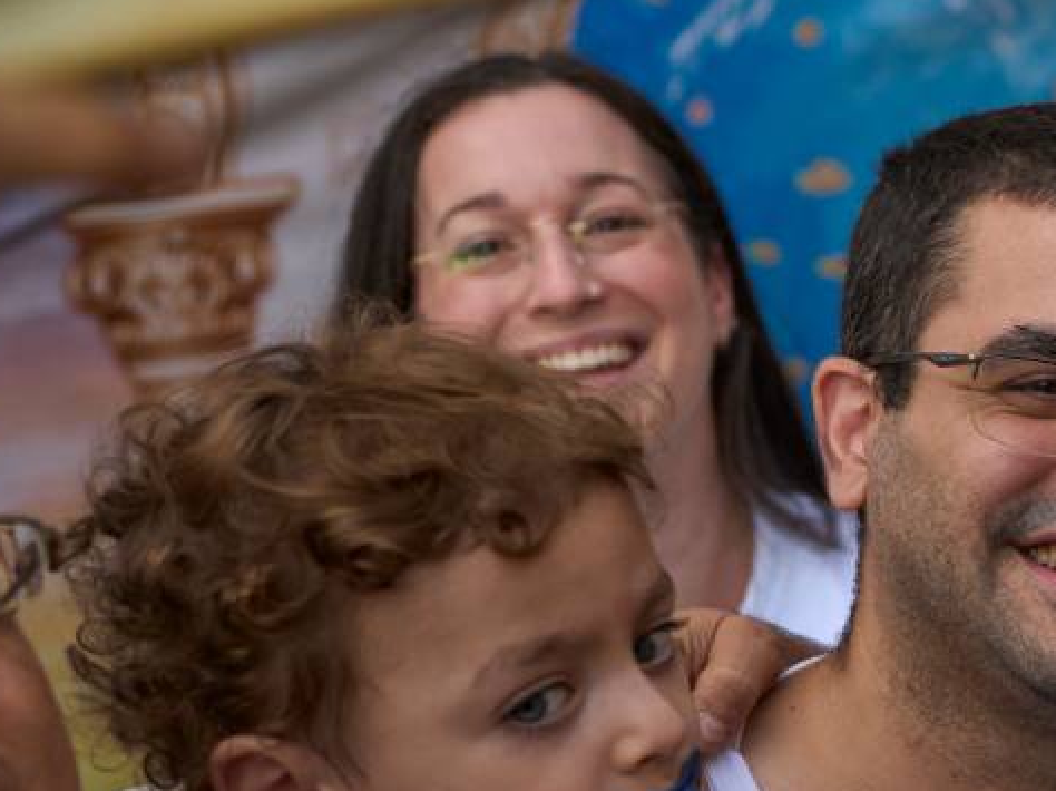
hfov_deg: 12.7
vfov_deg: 10.4
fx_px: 4330
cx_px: 1876
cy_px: 658
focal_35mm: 142
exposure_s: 1/800
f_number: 2.5
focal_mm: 35
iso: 200
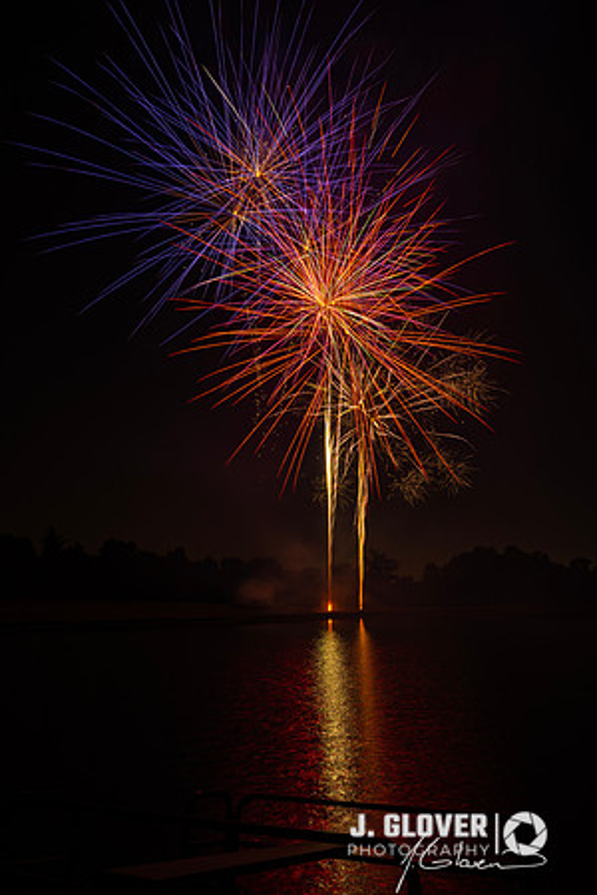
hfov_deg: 46.4
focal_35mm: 28
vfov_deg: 65.5
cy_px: 448
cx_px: 298
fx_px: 696
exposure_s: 13
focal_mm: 28
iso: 100
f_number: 11
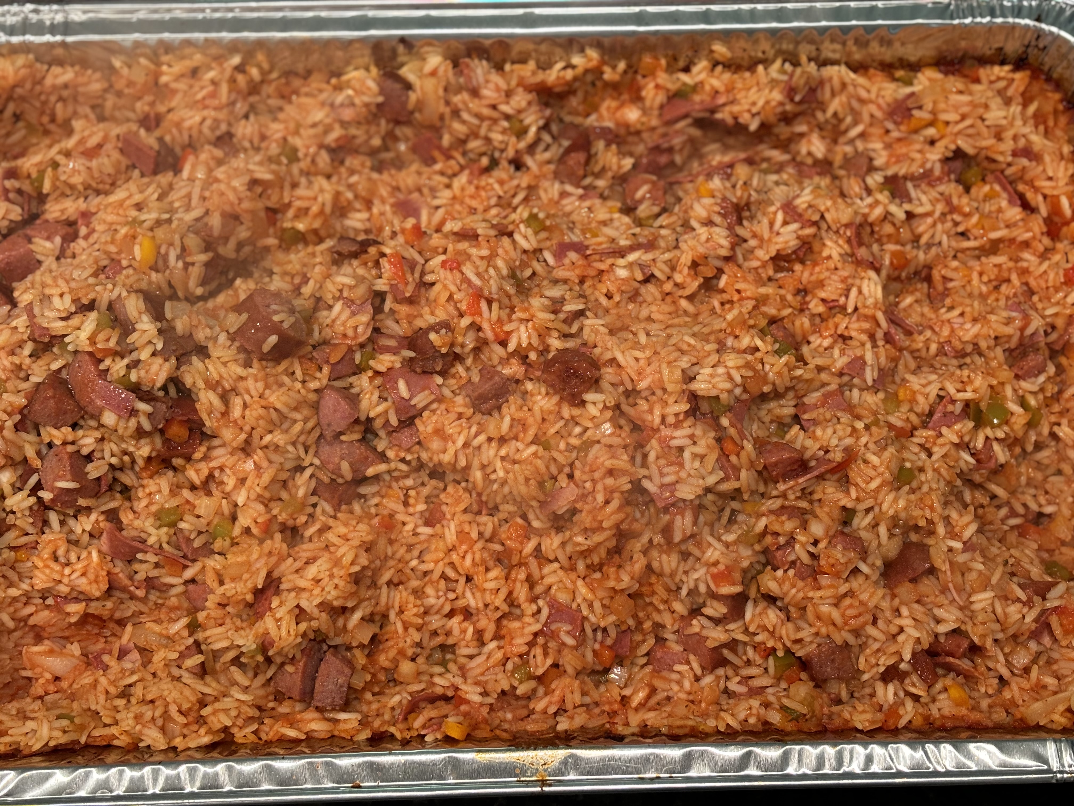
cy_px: 403
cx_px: 537
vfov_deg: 28.0
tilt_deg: -69.0
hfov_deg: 36.8
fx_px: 1613
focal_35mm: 52
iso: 160
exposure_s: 1/40
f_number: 1.6
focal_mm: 5.96
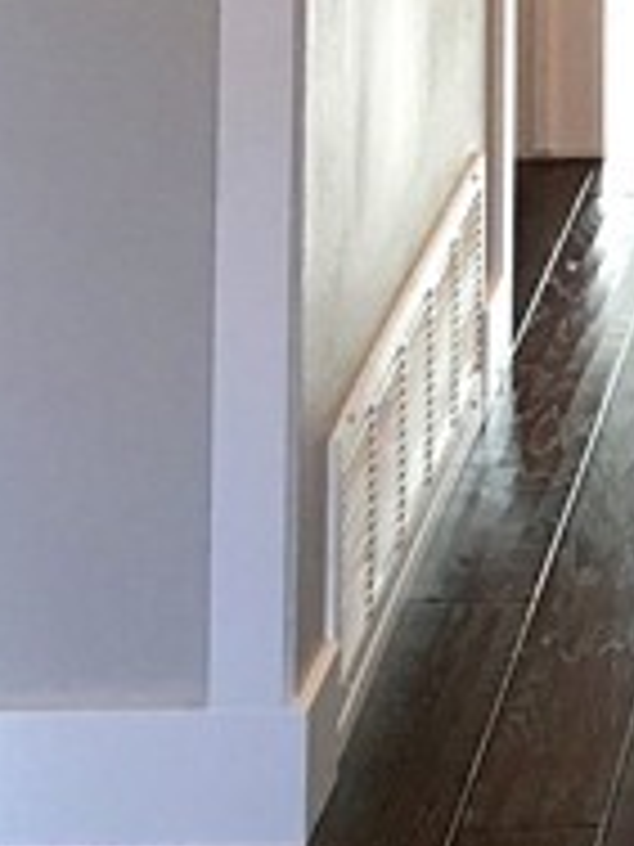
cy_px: -1210
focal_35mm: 158
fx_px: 3858
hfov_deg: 9.0
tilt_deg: +2.9
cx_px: 1129
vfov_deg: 10.6
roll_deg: +1.0
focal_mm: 4.15
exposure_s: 1/15
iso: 32
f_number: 2.2
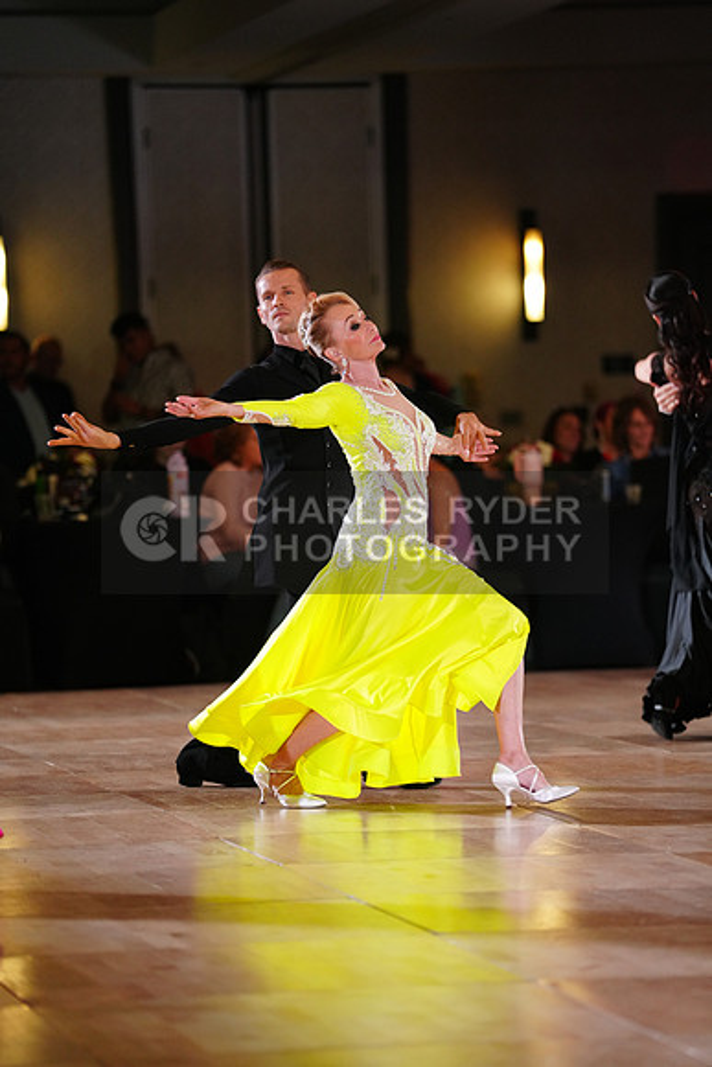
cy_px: 534
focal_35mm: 180
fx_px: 5336
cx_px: 356
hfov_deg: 7.6
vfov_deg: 11.4
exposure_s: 1/400
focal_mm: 180
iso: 2500
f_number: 2.8
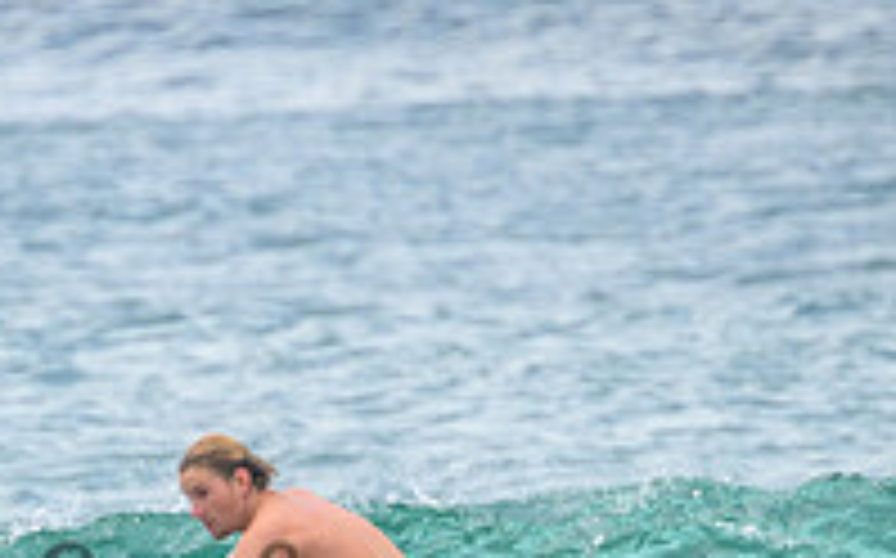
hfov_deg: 0.9
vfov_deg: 0.6
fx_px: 58117
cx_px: 230
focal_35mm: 2382
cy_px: 574
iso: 1100
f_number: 11
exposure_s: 1/2000
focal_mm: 800
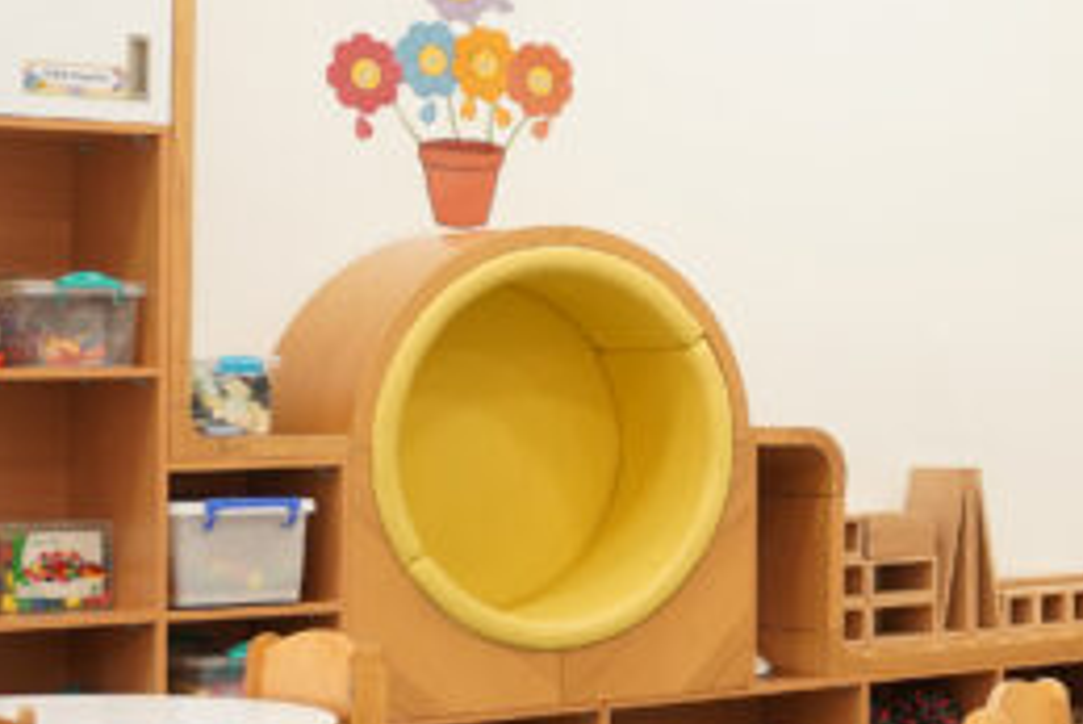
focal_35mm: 95
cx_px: 1518
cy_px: 245
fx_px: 2859
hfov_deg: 19.3
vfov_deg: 14.4
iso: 400
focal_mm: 16.4
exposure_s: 1/80
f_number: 2.8
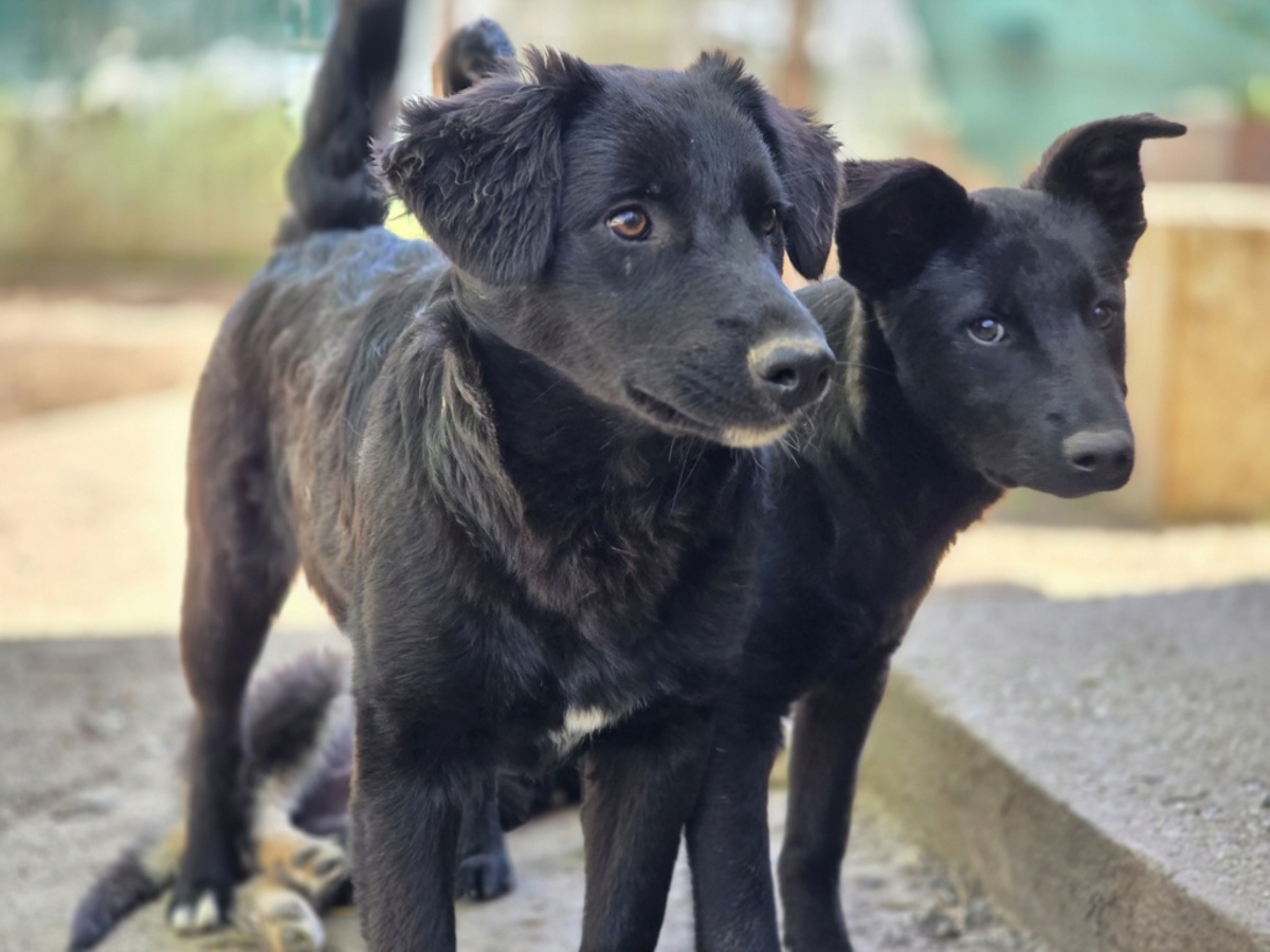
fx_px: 2531
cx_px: 635
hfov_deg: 28.2
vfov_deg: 21.3
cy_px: 476
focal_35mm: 69
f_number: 2.4
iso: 250
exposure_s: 1/359
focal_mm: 7.9
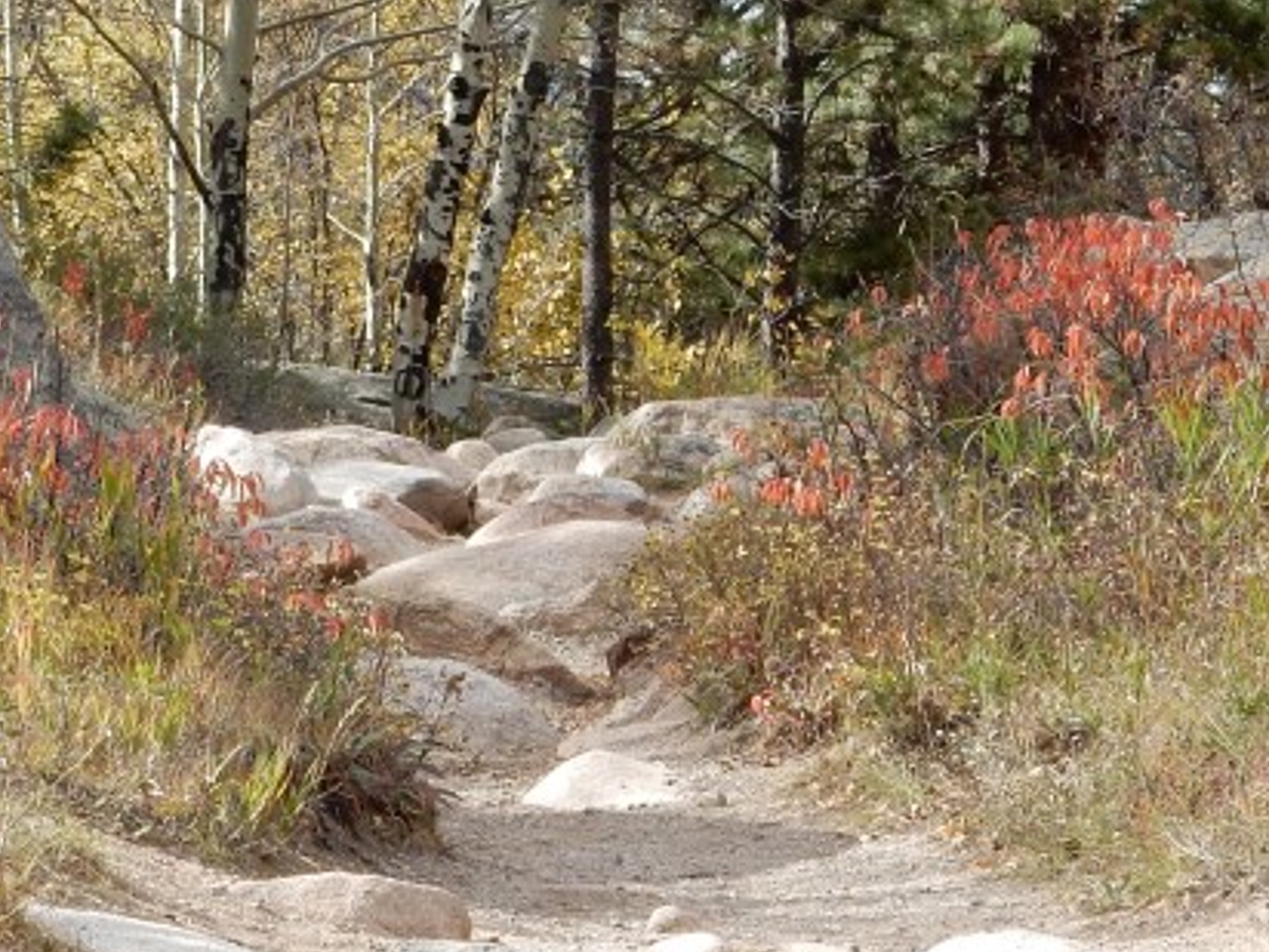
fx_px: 9018
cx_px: 203
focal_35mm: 246
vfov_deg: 6.0
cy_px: 231
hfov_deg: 8.0
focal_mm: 17.6
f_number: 5.3
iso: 125
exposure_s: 1/250
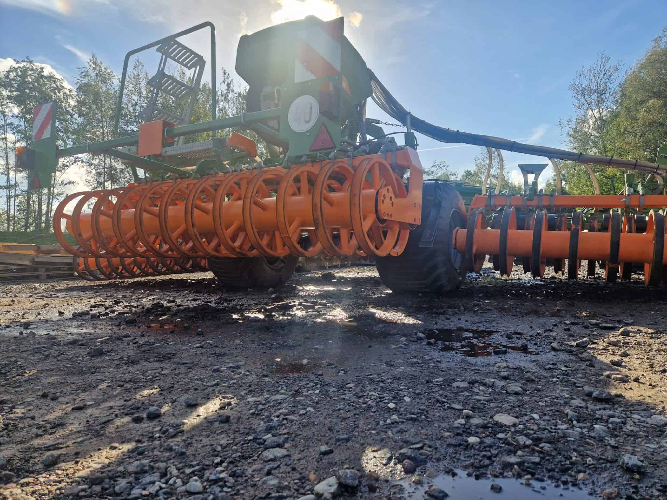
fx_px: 443
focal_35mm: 23
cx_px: 334
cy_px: 250
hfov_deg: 73.9
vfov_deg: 58.9
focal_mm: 5.4
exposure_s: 1/1280
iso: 50
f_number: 1.8
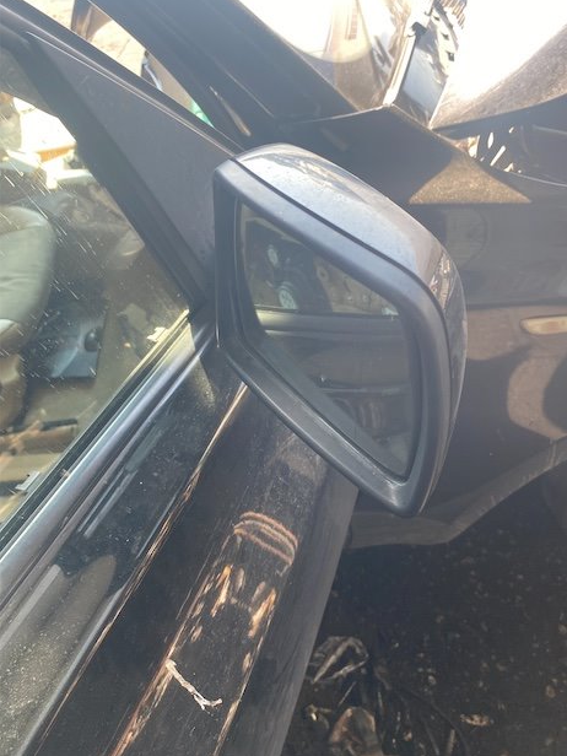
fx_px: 590
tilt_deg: -43.9
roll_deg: +0.2
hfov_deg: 51.3
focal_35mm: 27
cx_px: 293
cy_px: 368
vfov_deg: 65.3
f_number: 1.8
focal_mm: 4.25
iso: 64
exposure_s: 1/122
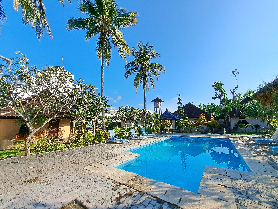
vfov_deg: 89.9
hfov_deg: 106.2
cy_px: 104
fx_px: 104
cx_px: 139
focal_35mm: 13
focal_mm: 1.74
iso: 50
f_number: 2.2
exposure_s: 1/1460
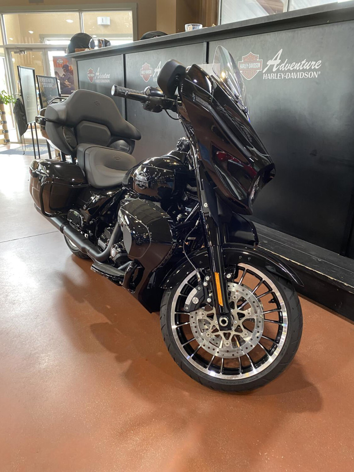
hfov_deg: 53.1
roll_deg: -1.7
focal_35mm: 26
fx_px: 355
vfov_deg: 67.3
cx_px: 177
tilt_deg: -20.0
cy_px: 236
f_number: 1.8
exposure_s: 1/60
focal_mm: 4.25
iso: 200
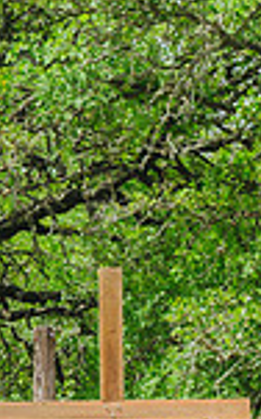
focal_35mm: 275
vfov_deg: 7.6
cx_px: -119
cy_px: 523
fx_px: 3139
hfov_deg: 4.7
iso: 125
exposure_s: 1/500
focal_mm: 70
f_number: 6.3
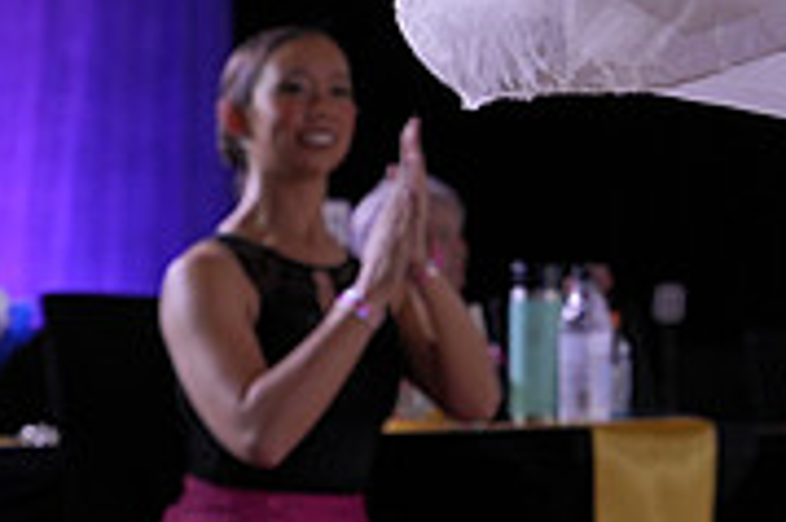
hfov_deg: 12.3
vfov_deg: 8.3
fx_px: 3534
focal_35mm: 162
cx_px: 1014
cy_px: -261
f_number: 3.5
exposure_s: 1/500
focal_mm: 50
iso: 1250
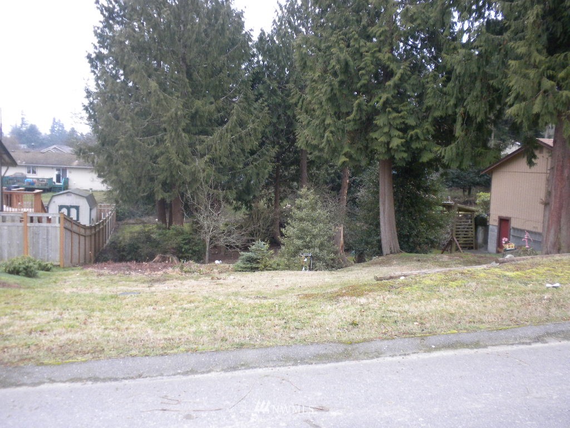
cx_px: 285
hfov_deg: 50.1
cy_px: 214
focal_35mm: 37
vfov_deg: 38.7
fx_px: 609
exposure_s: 1/60.8
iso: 256
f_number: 3.5
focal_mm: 6.6
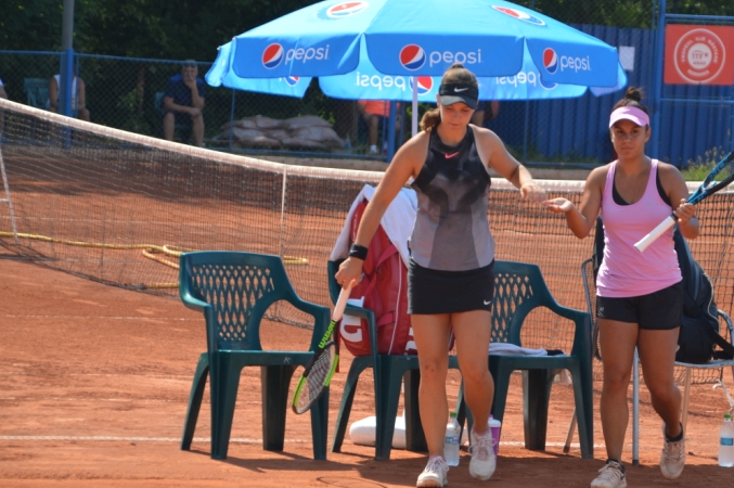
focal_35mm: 227
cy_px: 229
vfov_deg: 6.0
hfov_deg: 9.1
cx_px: 515
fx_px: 4624
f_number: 5.6
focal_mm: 100
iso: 140
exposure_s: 1/125
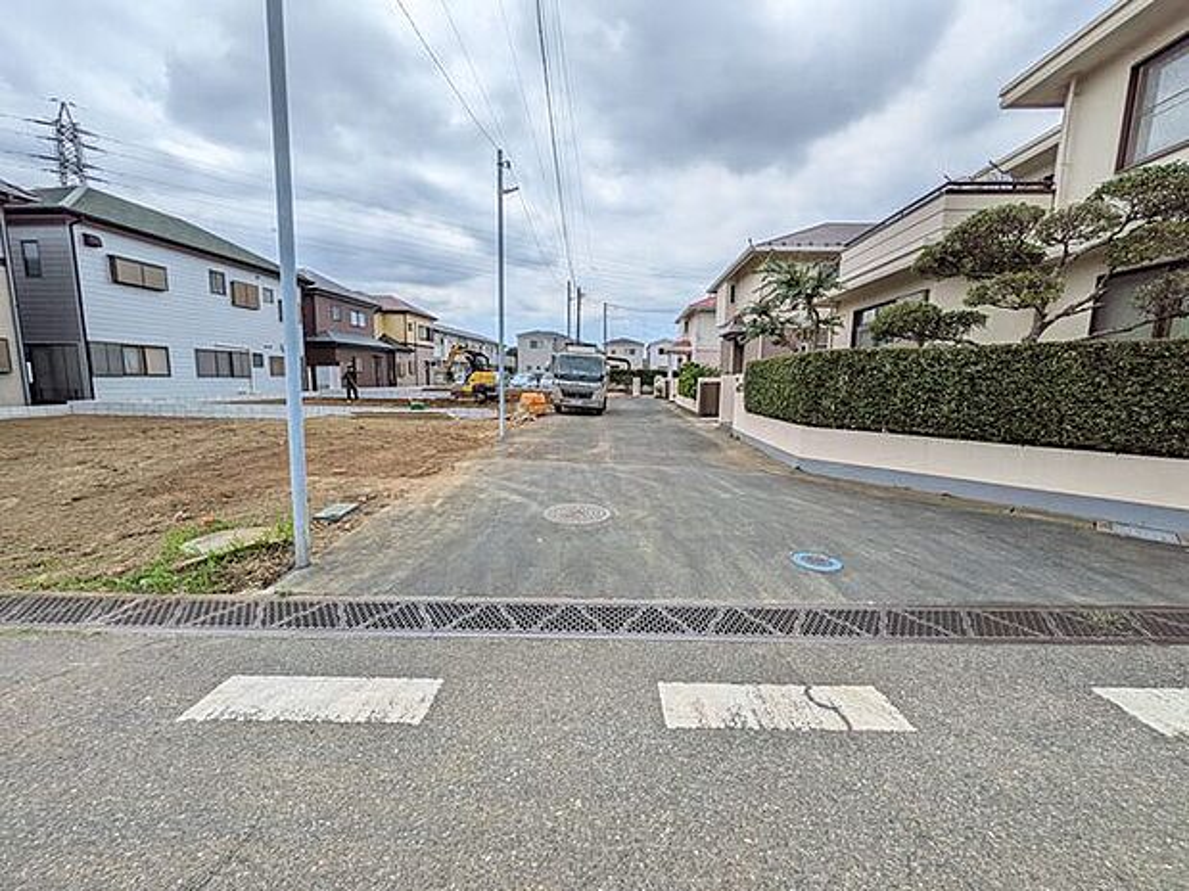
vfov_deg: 85.7
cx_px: 594
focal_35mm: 14
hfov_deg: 102.1
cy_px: 446
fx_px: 481
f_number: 2.2
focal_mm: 1.83
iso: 51
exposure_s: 1/2294
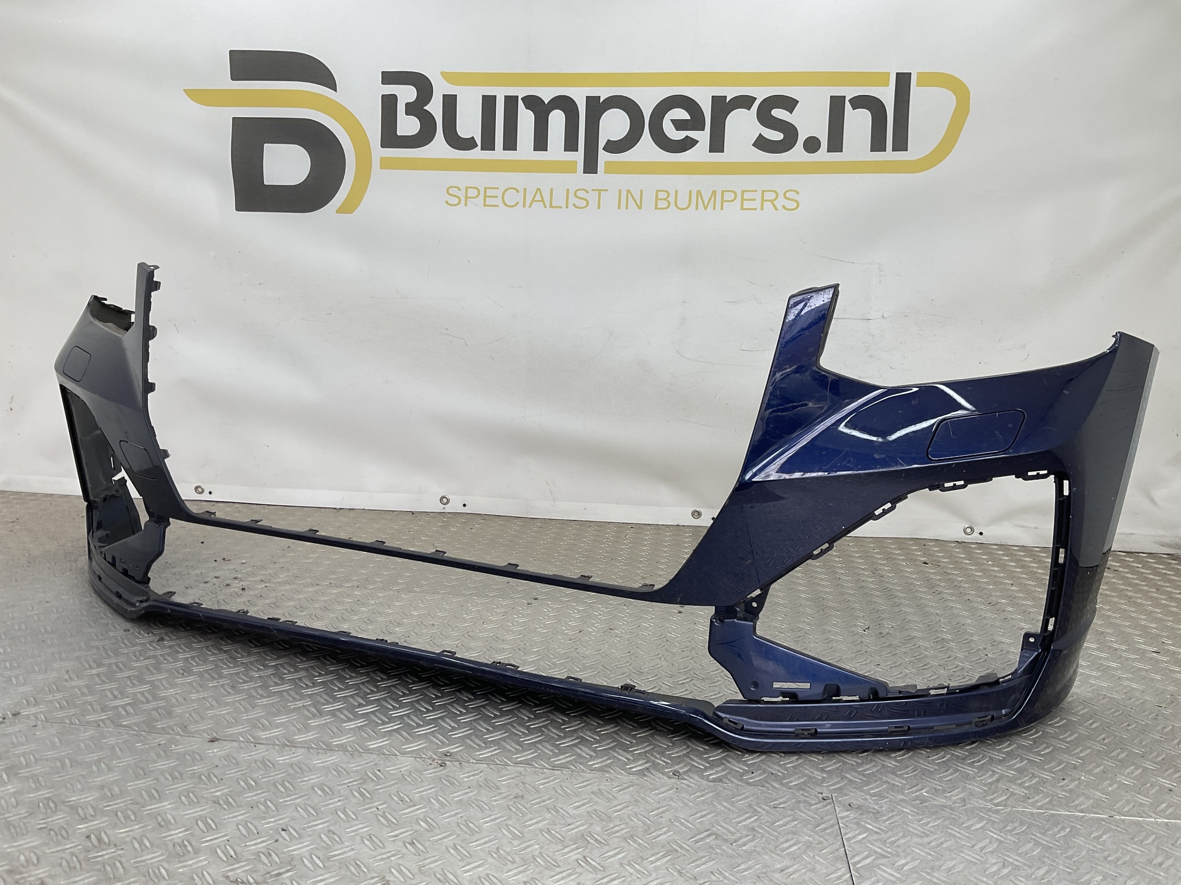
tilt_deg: -9.7
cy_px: 442
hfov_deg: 61.7
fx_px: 989
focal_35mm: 29
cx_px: 590
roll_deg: -2.7
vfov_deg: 48.2
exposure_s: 1/149
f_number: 1.8
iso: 16
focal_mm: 3
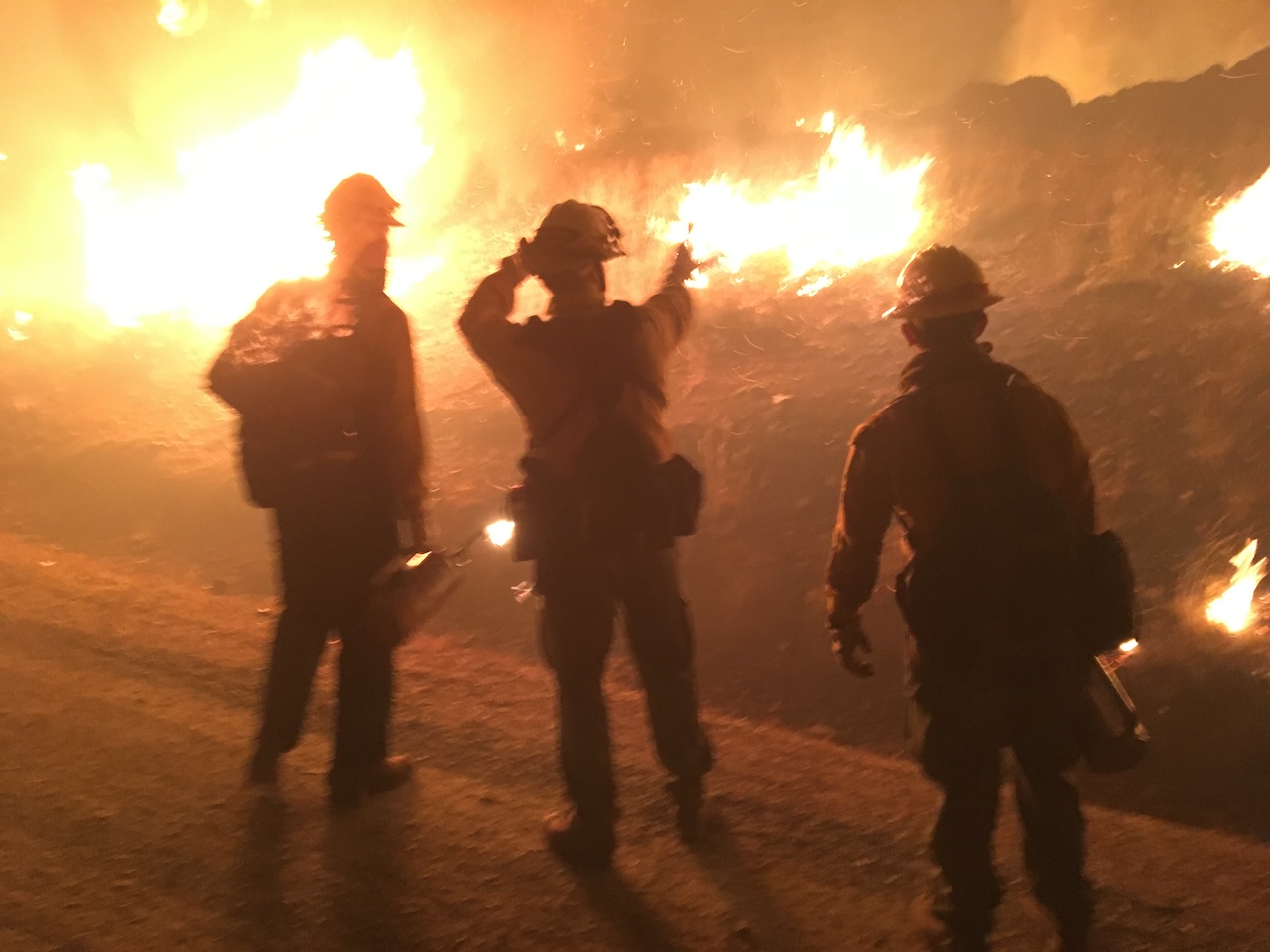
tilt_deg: -6.6
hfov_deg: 61.7
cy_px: 476
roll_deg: -1.0
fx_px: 1064
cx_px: 635
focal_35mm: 29
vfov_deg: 48.2
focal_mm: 4.15
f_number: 2.2
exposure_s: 1/15
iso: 500
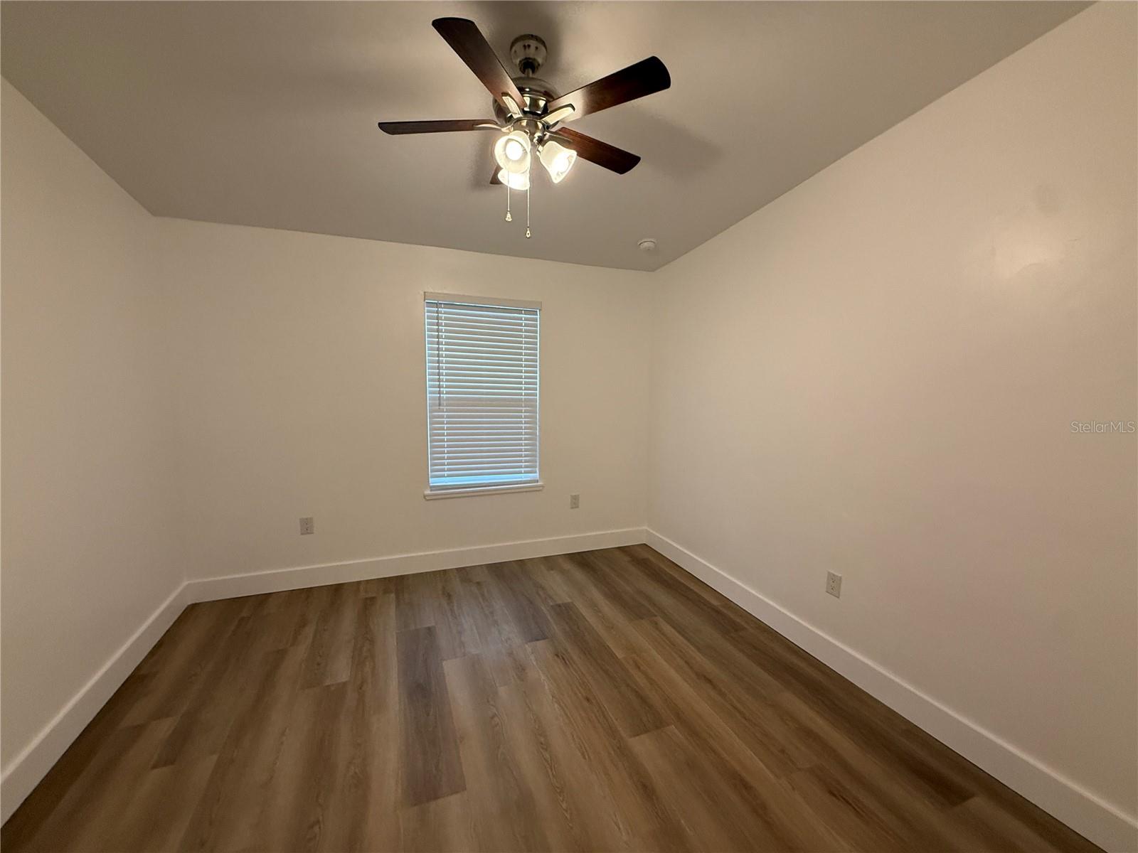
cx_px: 569
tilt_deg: -6.4
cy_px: 426
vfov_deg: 85.7
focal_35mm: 14
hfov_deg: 102.1
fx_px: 460
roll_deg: -0.6
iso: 250
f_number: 2.2
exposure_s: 1/120
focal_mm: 2.22
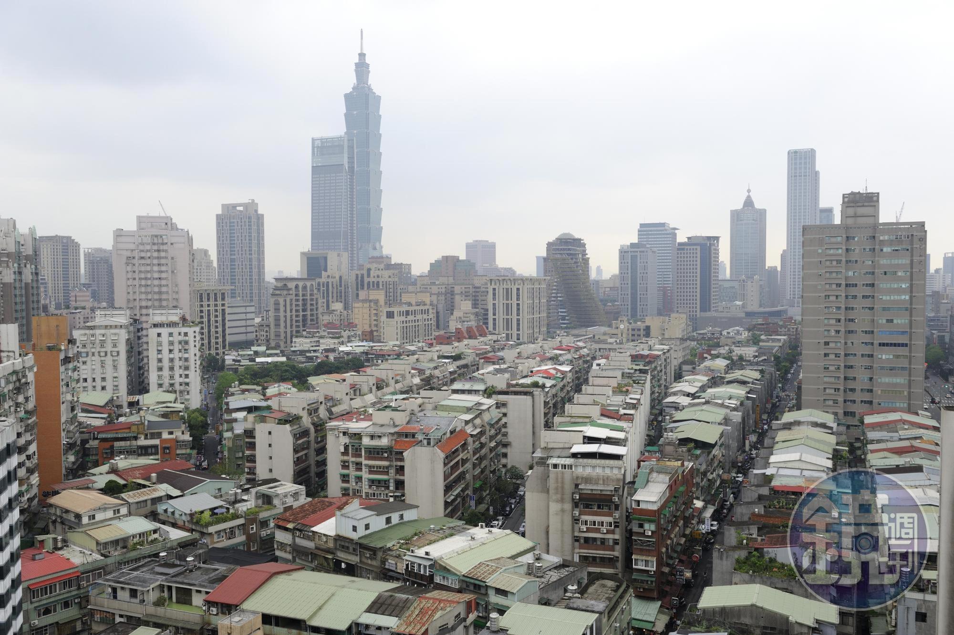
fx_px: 847
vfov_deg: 41.1
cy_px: 318
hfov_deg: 58.7
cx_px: 477
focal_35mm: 32
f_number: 6.3
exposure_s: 1/160
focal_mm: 32
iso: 400
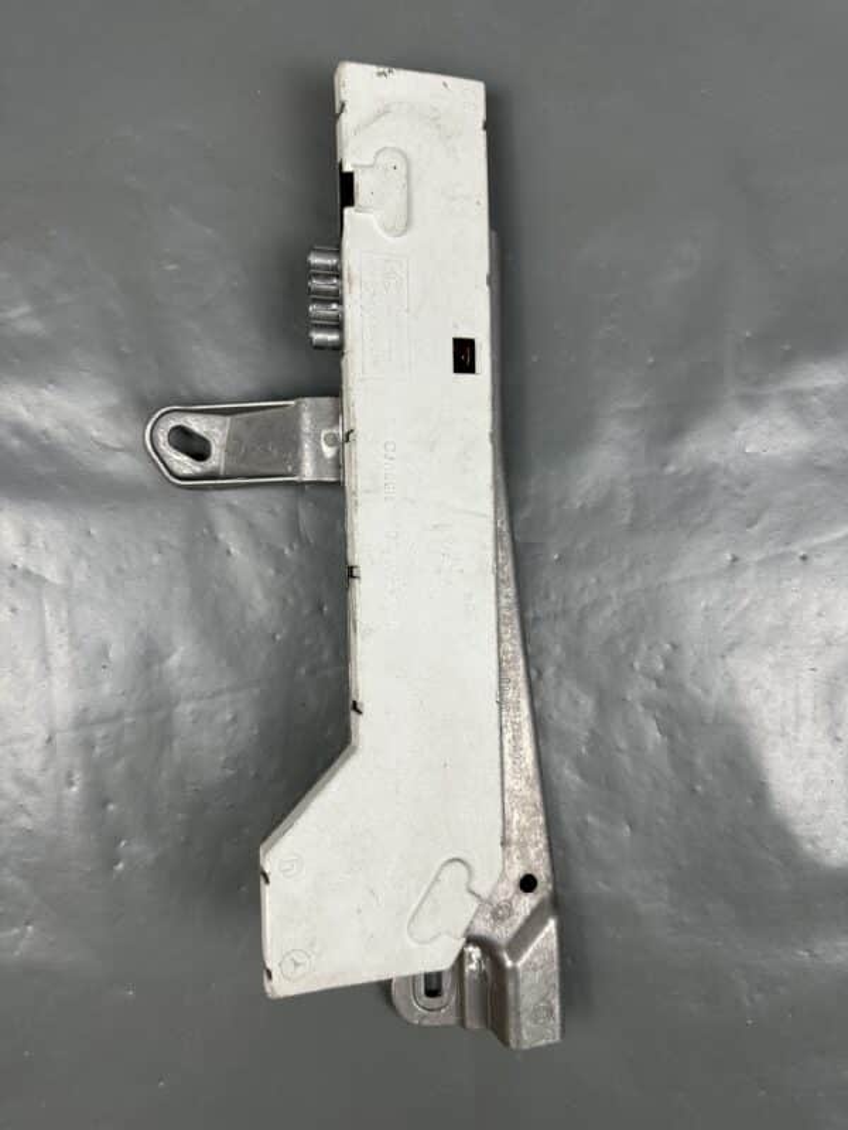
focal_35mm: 24
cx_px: 424
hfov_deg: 56.8
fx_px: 784
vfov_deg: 71.6
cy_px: 565
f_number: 1.78
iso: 80
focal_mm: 6.86
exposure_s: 1/100
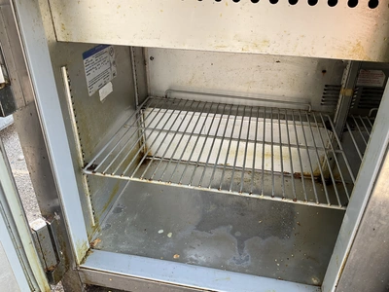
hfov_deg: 61.7
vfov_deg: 48.2
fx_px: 326
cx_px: 194
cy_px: 146
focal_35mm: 29
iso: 20
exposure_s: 1/163
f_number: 1.8
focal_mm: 3
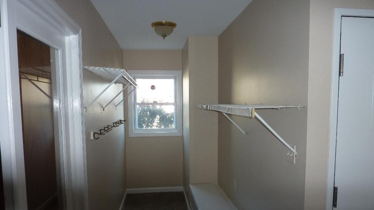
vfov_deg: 41.1
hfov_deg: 67.9
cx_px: 184
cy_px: 135
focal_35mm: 28
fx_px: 278
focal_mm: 4.1
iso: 100
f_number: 3.3
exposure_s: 1/30
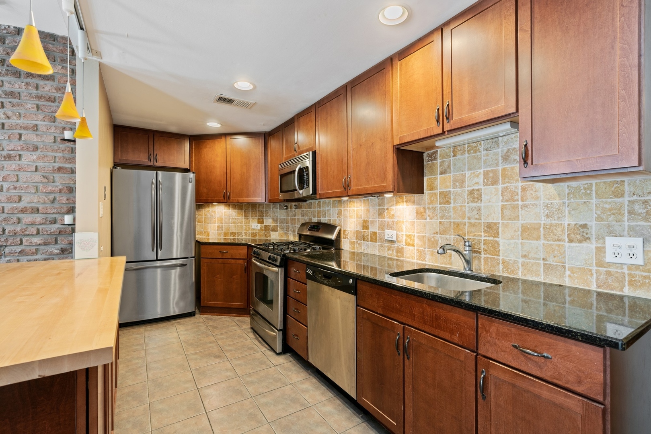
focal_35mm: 16
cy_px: 217
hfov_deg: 96.7
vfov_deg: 73.8
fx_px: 289
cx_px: 326
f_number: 8
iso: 320
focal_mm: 16
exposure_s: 1/2
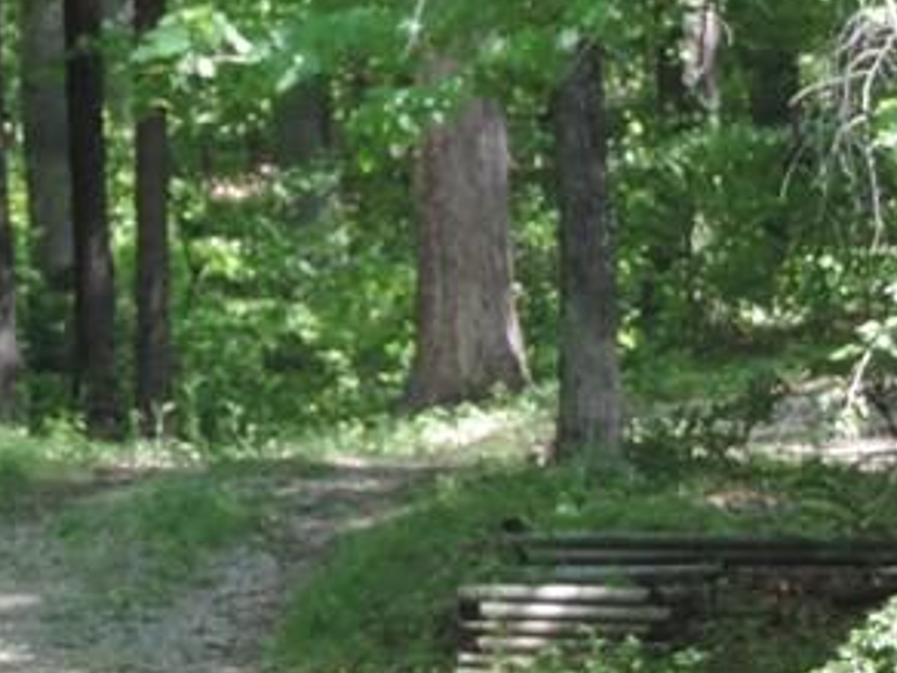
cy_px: 393
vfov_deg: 4.0
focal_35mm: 368
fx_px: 9536
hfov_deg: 5.4
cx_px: -329
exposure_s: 1/100
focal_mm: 18.7
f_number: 4.2
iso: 200
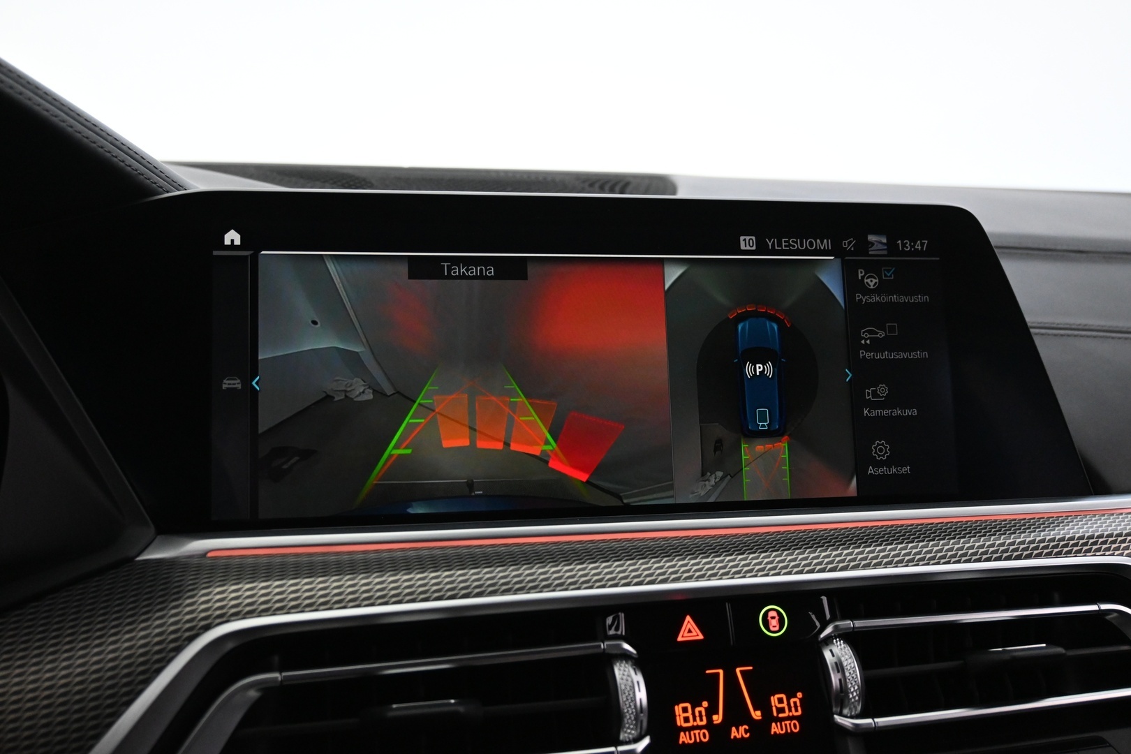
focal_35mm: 32
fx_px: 1013
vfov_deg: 40.8
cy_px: 377
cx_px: 566
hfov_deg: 58.3
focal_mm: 21.5
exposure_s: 1/30
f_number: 4
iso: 2500
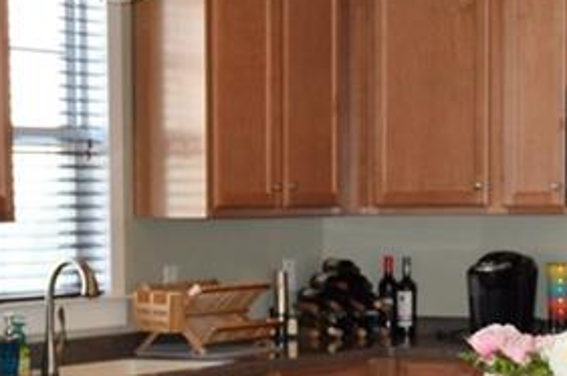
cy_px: 546
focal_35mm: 126
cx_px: 234
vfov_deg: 10.5
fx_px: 1977
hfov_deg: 16.3
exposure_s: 1/100
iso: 400
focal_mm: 23
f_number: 4
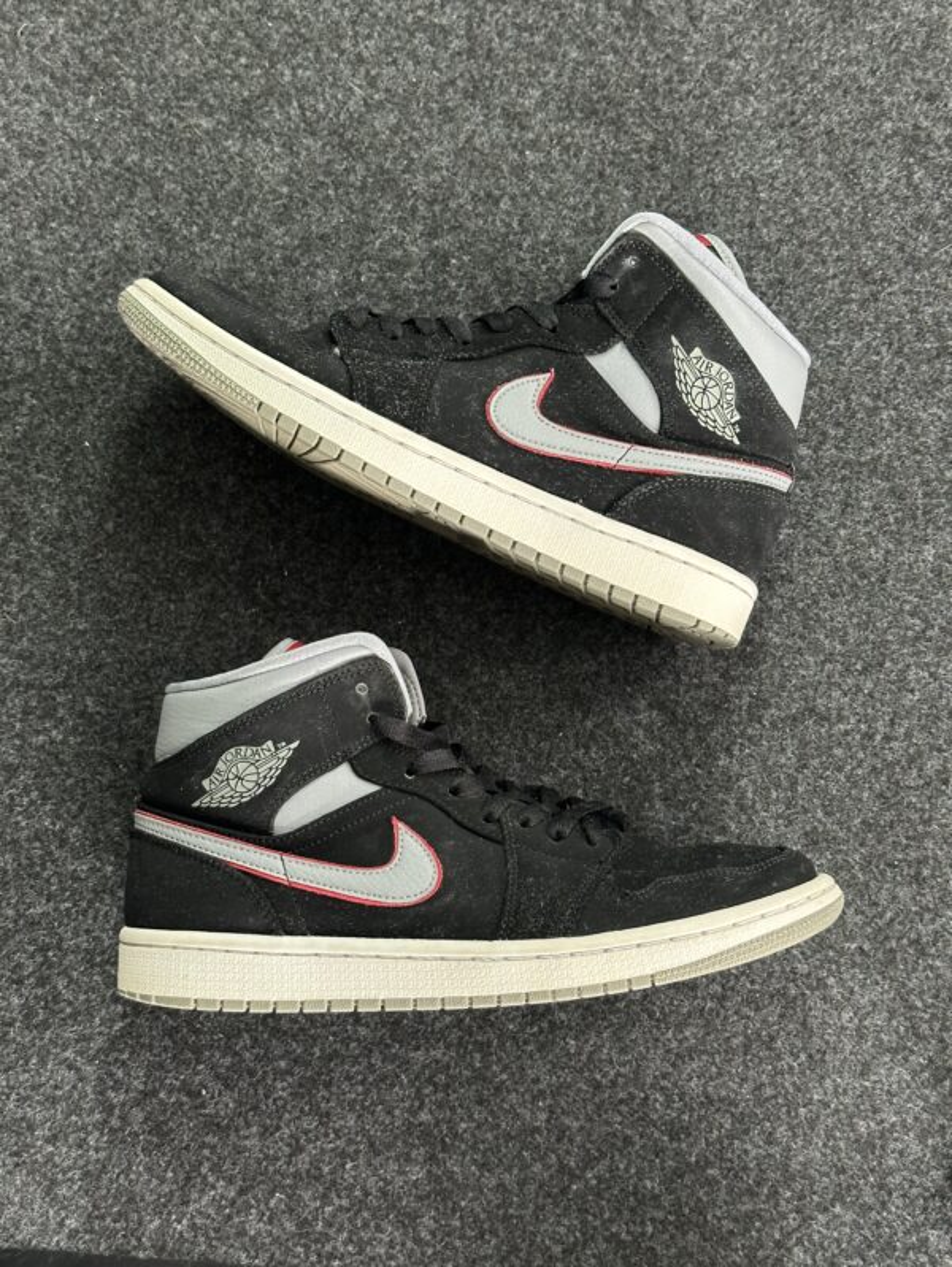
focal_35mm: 48
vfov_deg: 39.6
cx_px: 476
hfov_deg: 30.3
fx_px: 1759
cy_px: 634
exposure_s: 1/36
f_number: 1.78
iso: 200
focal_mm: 6.86
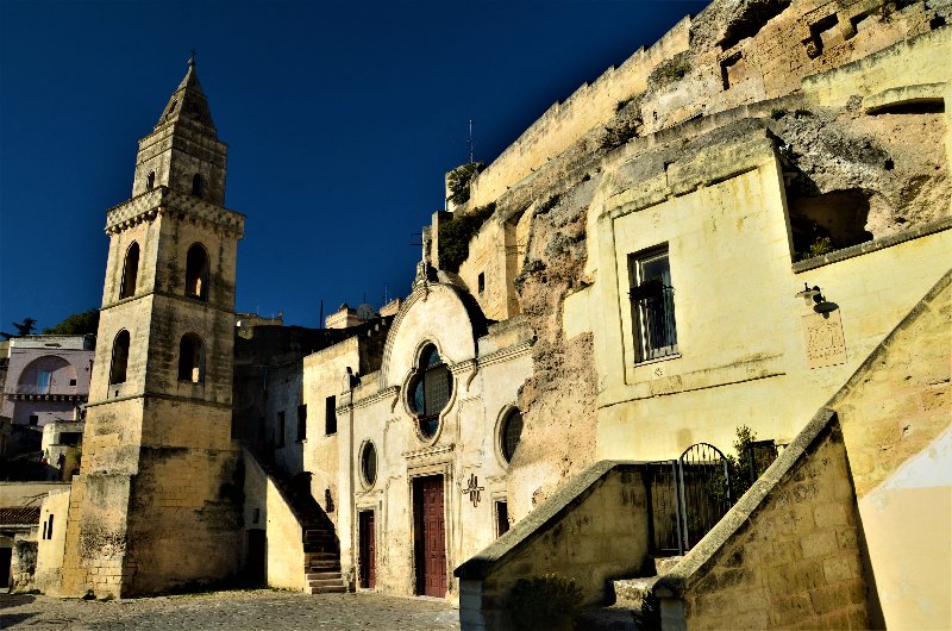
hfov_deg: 67.5
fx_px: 713
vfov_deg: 47.7
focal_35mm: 27
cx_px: 476
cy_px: 316
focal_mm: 18
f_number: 11
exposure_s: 1/125
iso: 125
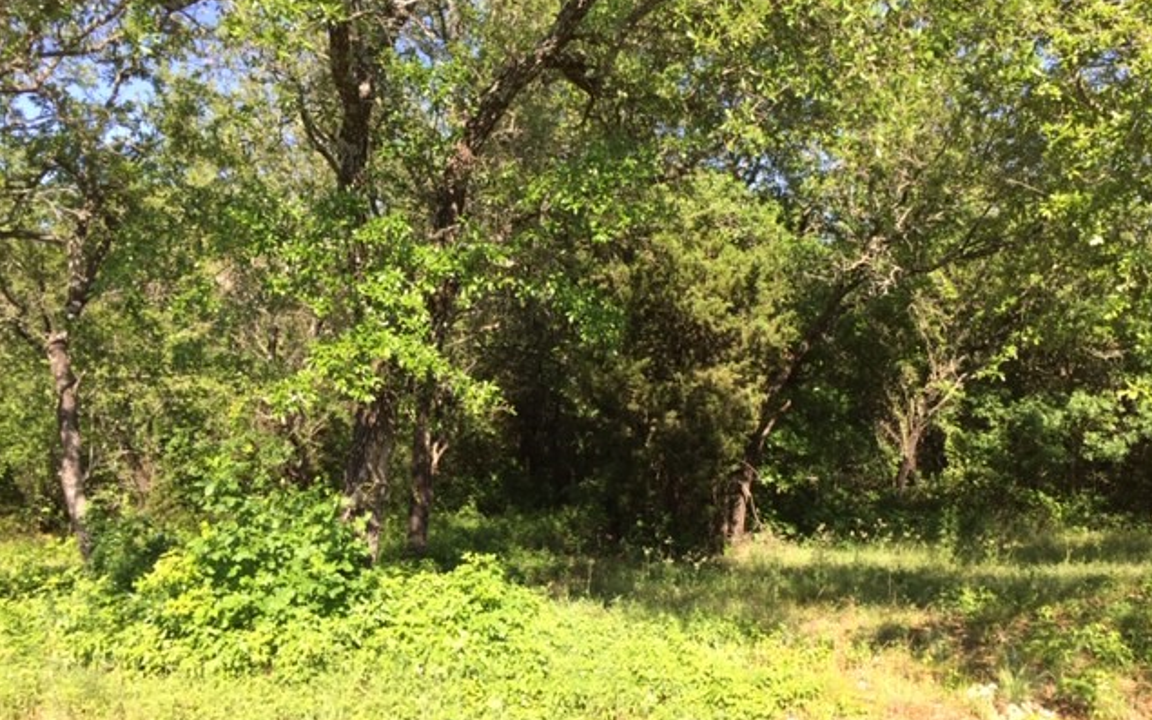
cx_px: 579
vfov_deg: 40.5
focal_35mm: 31
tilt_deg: +2.7
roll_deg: +0.7
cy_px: 301
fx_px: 973
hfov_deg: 61.2
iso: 32
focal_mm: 4.15
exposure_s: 1/520
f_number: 2.2
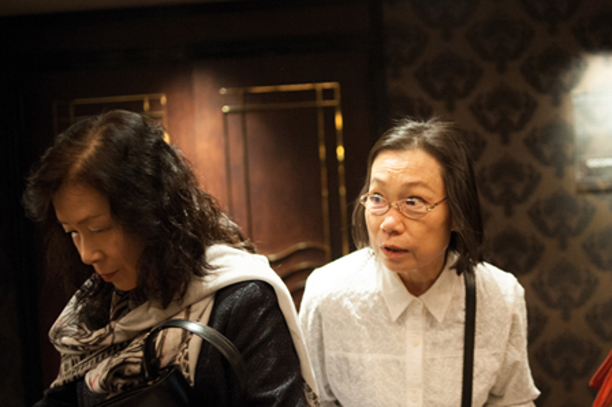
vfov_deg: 26.9
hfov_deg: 39.1
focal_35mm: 50
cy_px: 224
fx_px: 849
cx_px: 419
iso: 2500
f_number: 2.8
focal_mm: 35
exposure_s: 1/100
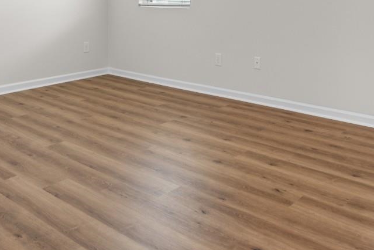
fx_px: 395
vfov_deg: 31.4
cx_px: 207
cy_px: -19
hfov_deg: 50.6
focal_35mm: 38
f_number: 4.5
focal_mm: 10
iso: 100
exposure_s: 1/5
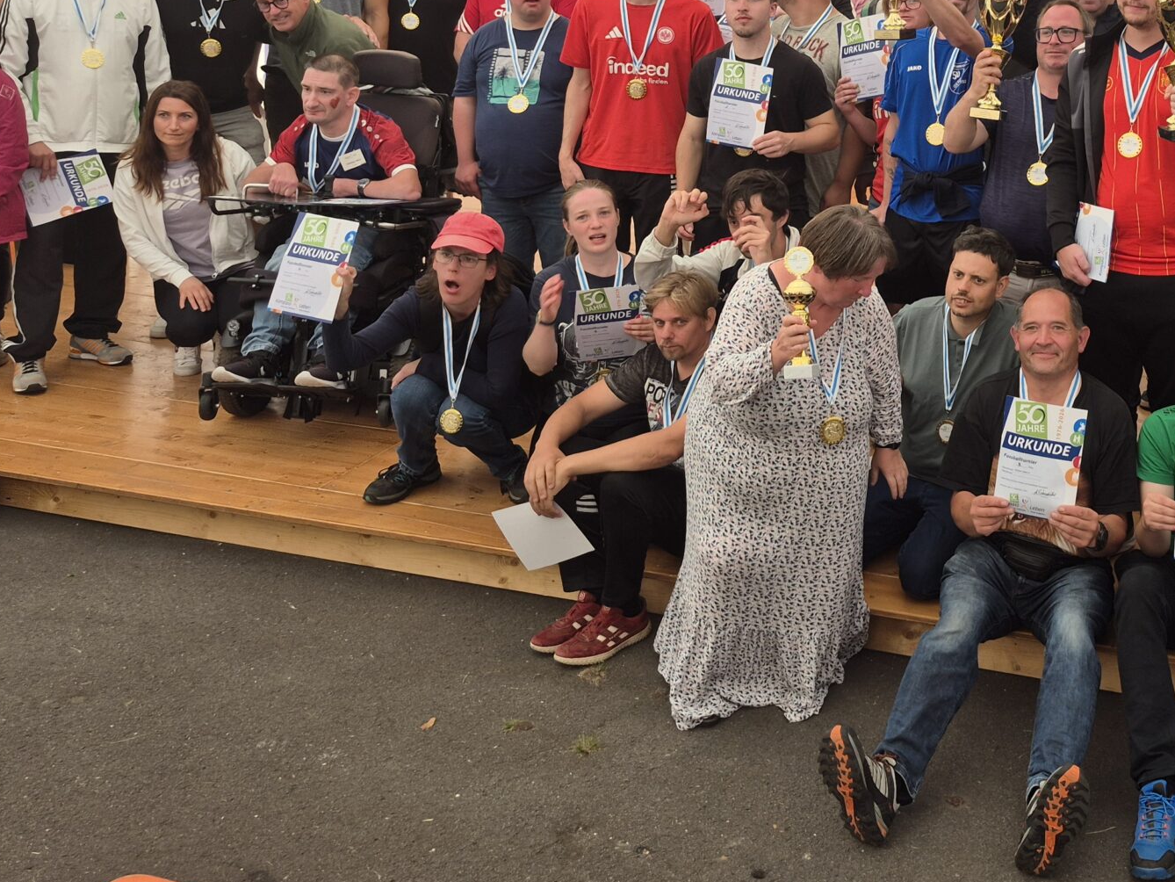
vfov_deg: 31.8
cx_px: 1013
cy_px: 143
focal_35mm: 44
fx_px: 1494
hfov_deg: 40.3
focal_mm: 5.4
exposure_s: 1/216
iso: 25
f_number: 1.8
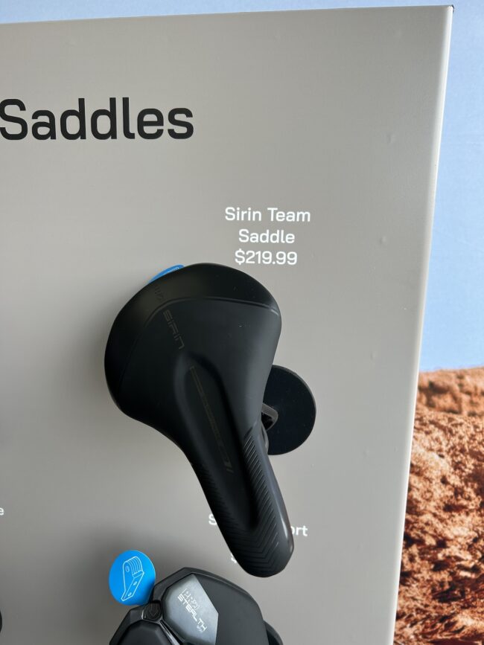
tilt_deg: -8.9
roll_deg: -1.7
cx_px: 242
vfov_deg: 67.3
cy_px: 322
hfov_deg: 53.1
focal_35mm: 26
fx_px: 485
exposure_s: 1/316
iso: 50
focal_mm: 5.7
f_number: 1.5
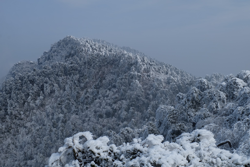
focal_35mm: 53
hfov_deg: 37.5
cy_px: 84
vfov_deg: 25.5
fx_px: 368
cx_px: 125
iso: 200
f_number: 13
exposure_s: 1/400
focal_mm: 35.5
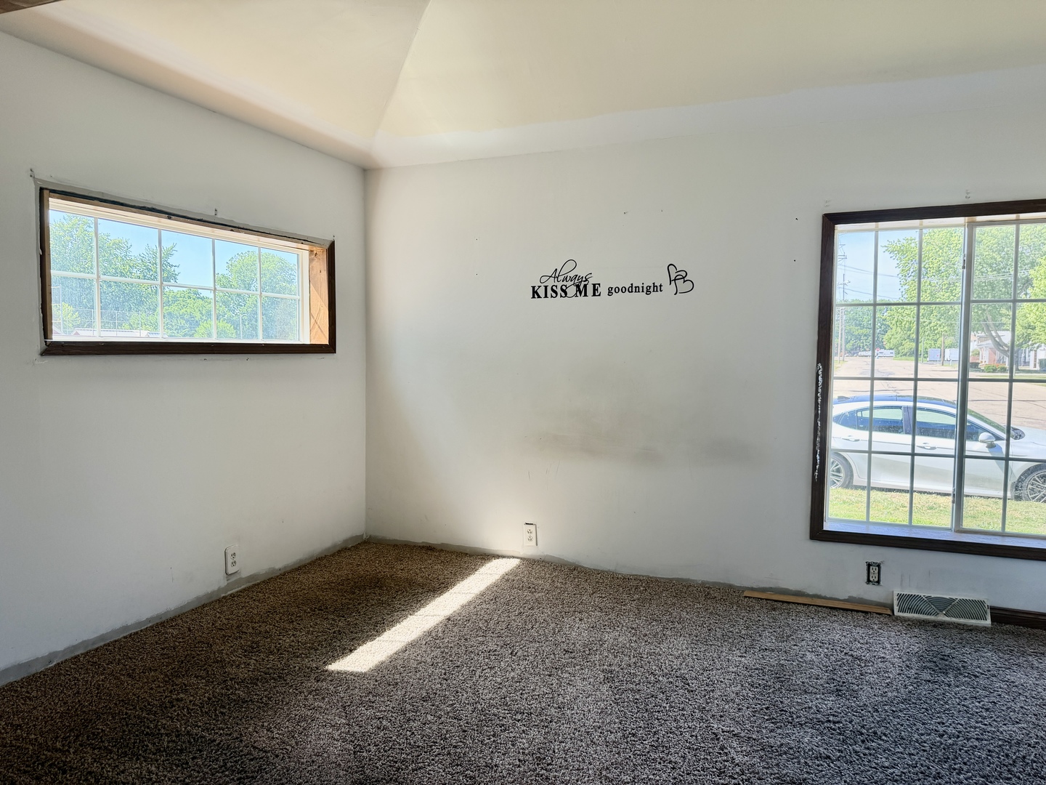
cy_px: 392
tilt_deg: -2.7
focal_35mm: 24
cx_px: 523
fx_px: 725
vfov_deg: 56.8
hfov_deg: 71.6
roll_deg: -0.2
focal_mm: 6.76
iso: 80
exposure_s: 1/226
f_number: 1.78
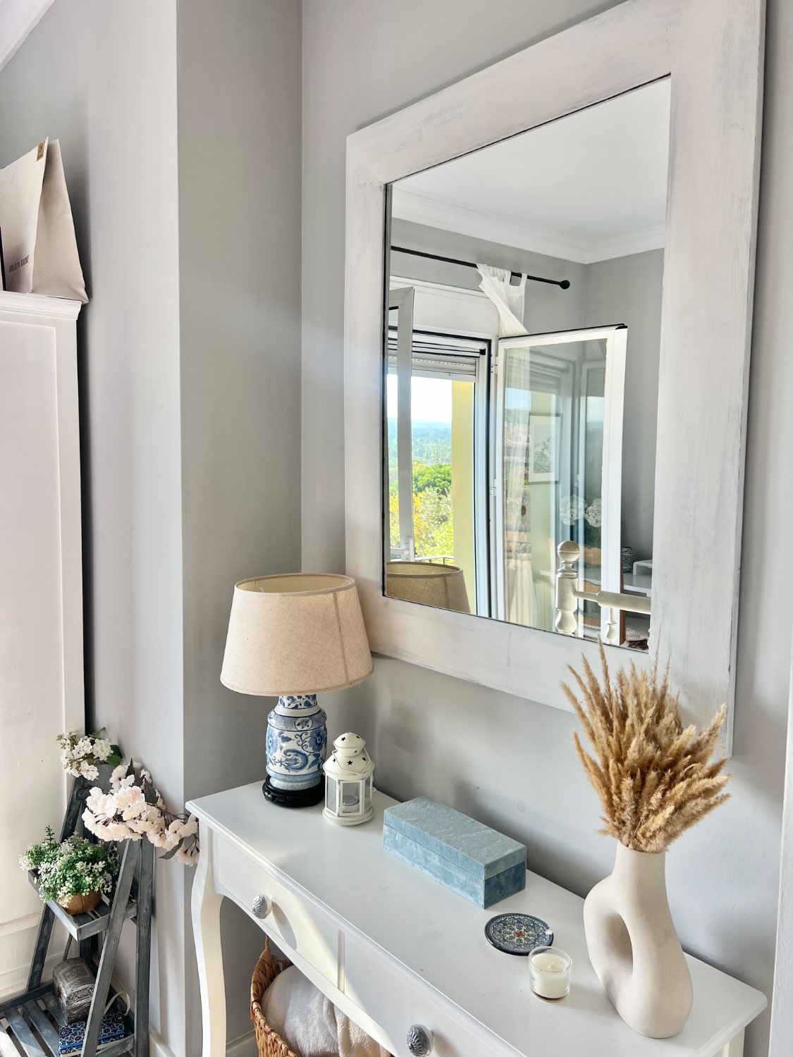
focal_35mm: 26
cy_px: 528
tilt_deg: -5.4
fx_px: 794
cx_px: 396
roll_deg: -0.6
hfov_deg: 53.1
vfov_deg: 67.3
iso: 50
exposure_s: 1/407
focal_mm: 5.7
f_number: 1.5
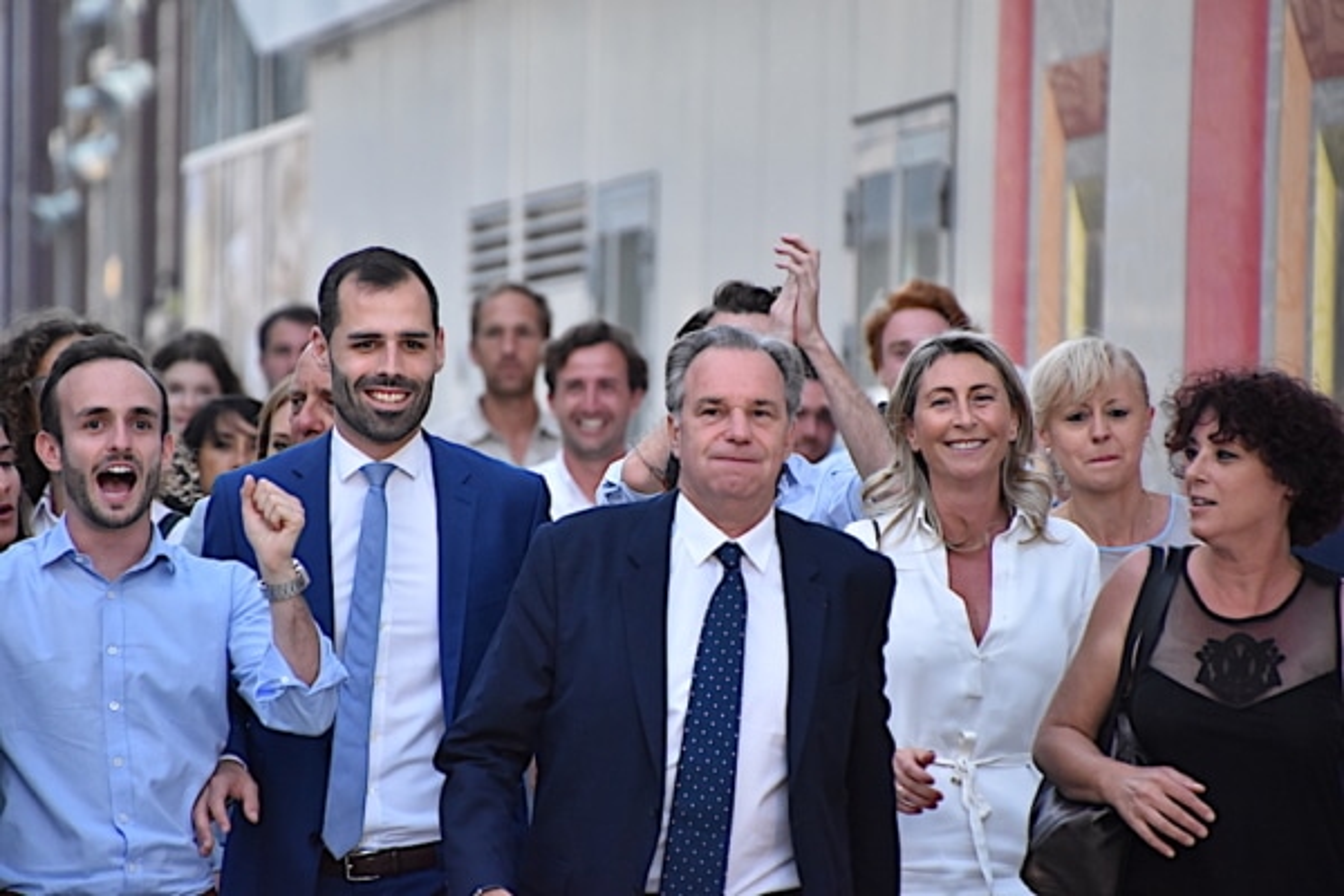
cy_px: 448
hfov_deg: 4.6
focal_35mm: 450
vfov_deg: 3.1
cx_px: 672
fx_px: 16799
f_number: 6.3
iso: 1600
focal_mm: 300
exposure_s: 1/250
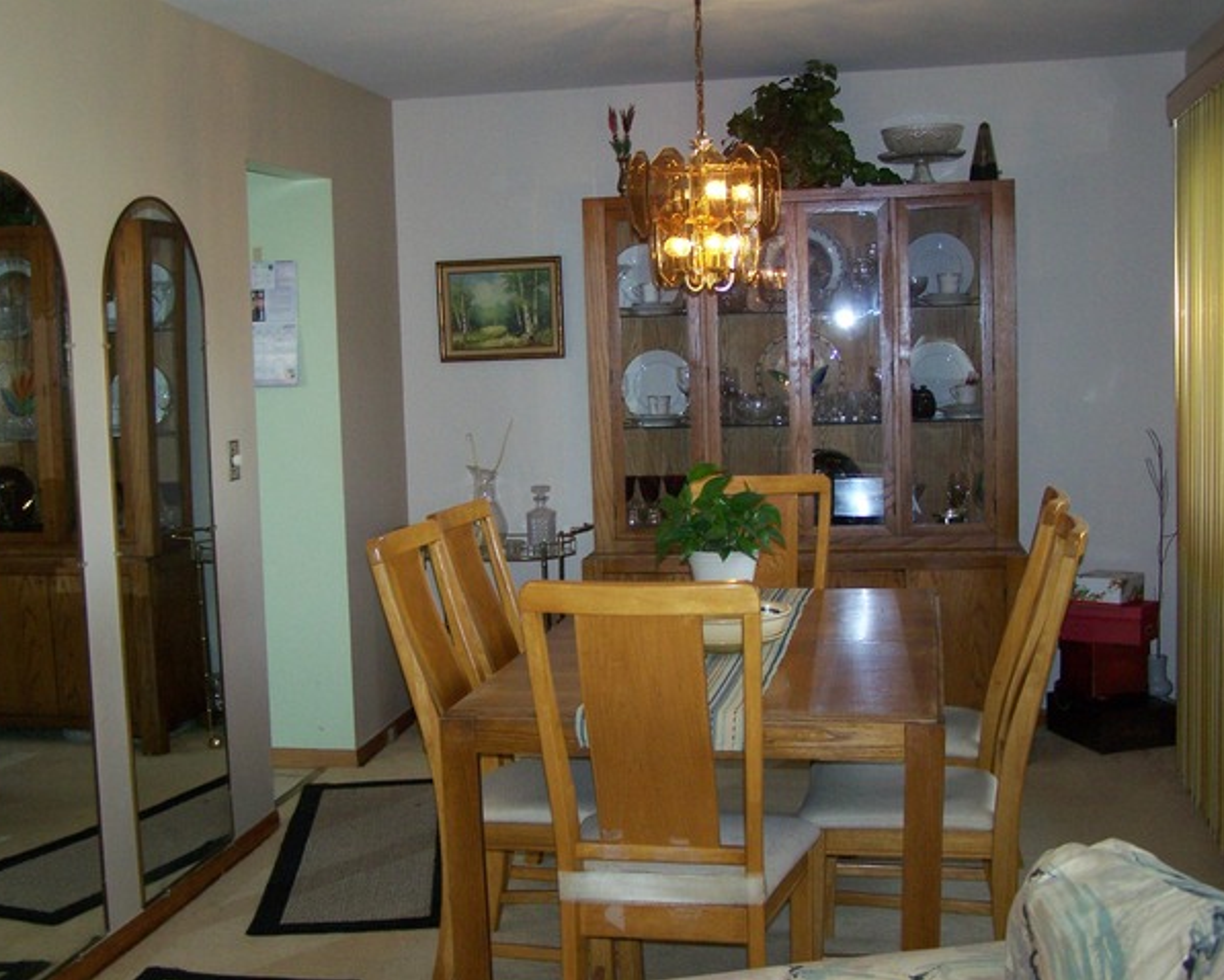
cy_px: 490
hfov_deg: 41.1
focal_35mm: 45
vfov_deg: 33.5
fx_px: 1631
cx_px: 597
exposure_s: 1/60
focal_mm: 7.1
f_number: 2.9
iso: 160
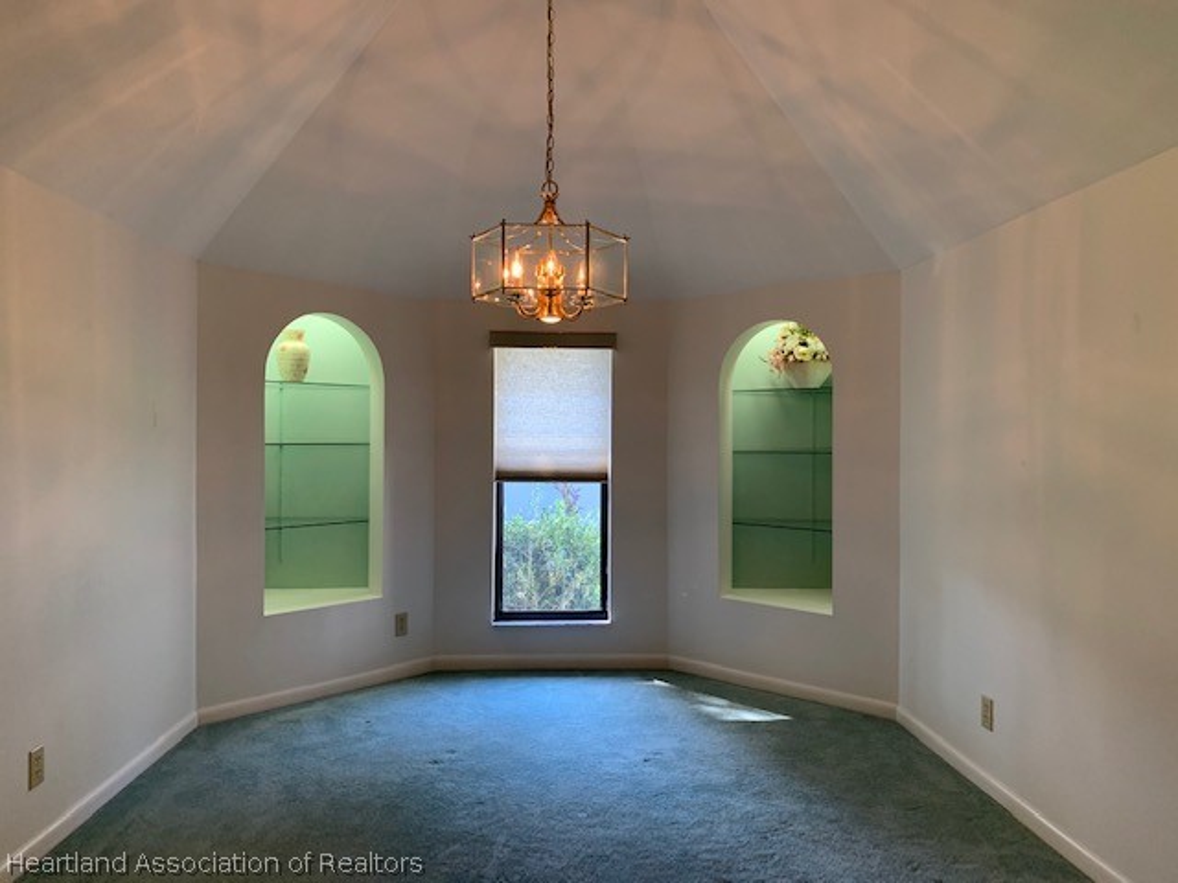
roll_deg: +0.3
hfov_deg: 67.3
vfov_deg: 53.1
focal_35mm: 26
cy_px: 442
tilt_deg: +1.0
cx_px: 589
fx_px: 885
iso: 160
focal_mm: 4.25
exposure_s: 1/60
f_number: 1.8
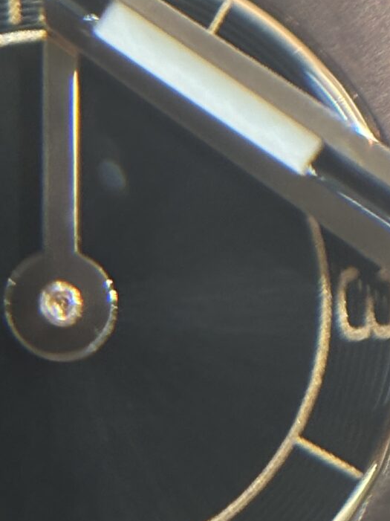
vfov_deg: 10.4
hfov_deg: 7.8
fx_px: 2857
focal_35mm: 190
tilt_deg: -58.8
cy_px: 377
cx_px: 107
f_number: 1.6
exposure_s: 1/60
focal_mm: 5.96
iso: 160
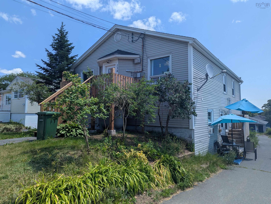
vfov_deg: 56.9
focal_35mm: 24
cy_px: 102
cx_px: 136
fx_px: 188
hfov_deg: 71.5
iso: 36
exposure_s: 1/1639
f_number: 1.85
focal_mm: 6.81
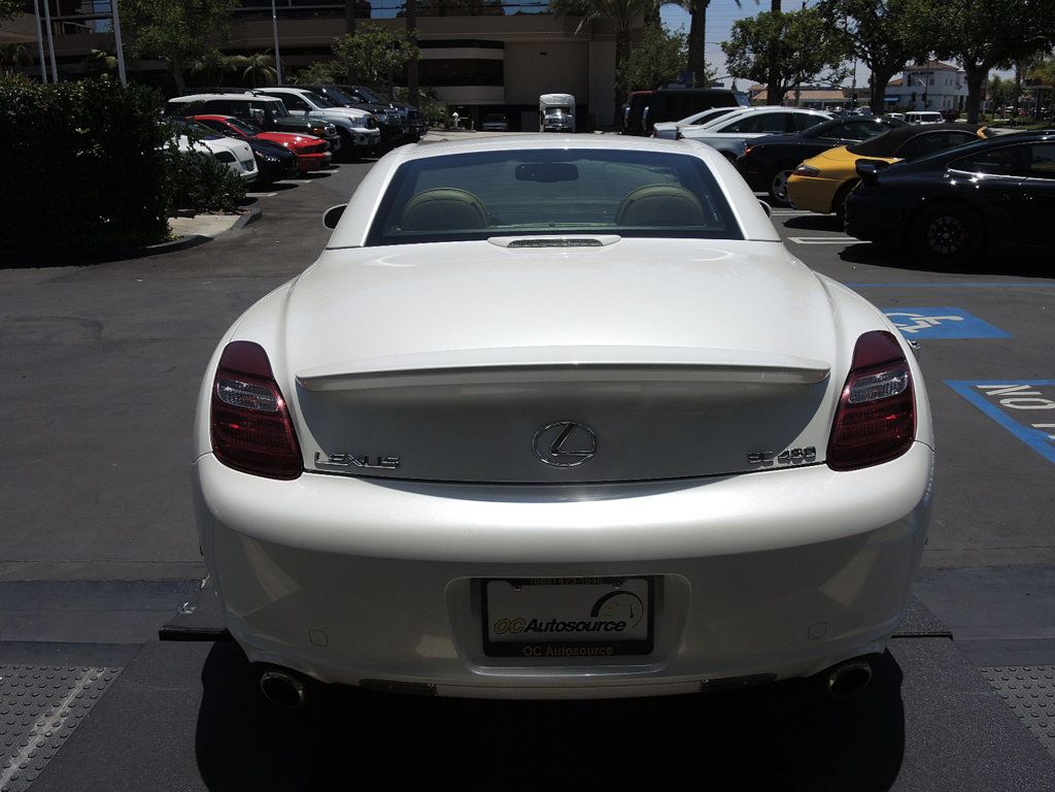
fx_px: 853
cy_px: 396
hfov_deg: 63.4
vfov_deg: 49.7
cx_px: 528
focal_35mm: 28
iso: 80
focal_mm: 6
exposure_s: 1/2000
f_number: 3.5
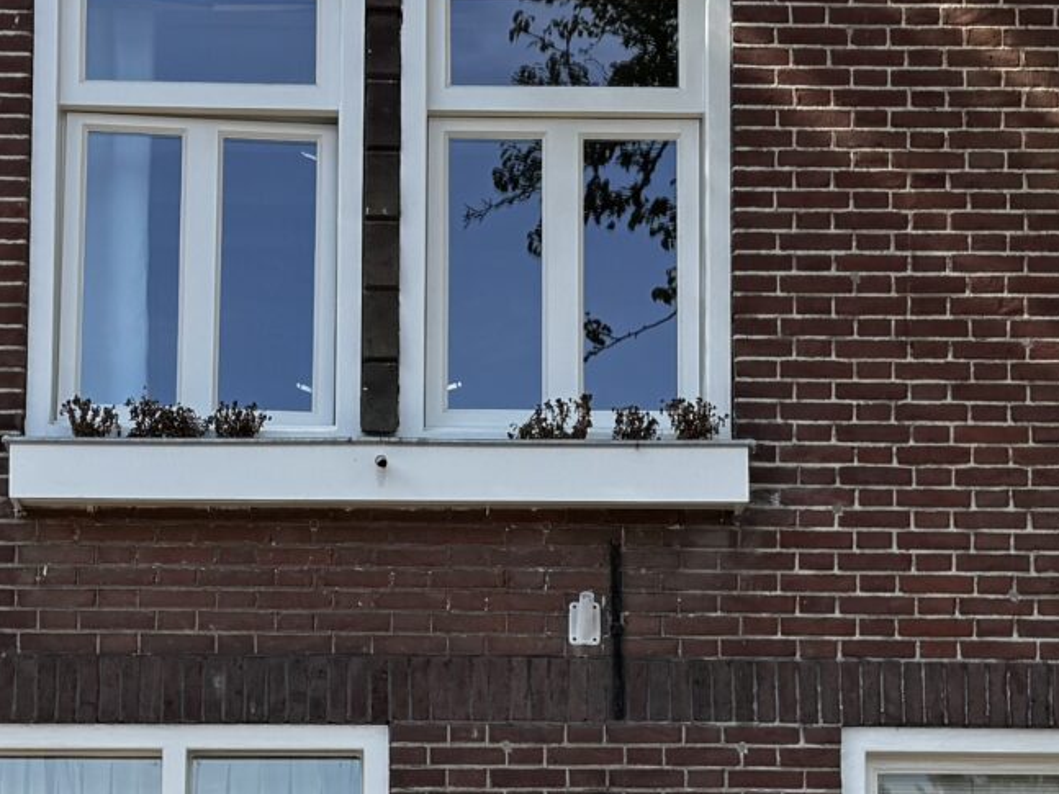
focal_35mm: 95
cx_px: 440
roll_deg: -1.0
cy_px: 663
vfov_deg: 15.4
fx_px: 2906
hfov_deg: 20.6
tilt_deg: +8.1
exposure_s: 1/1488
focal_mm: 6.76
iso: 80
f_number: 1.78
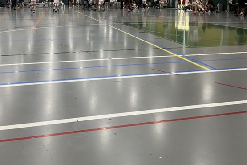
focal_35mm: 37
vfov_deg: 33.8
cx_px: 123
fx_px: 254
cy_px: 14
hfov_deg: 51.9
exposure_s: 1/53
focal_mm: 5.1
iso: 100
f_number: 1.6
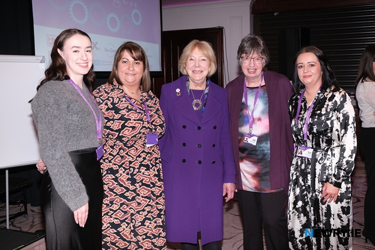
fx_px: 396
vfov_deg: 35.1
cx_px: 188
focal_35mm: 38
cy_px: 125
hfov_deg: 50.7
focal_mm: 25.4
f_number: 5.6
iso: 800
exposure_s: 1/125
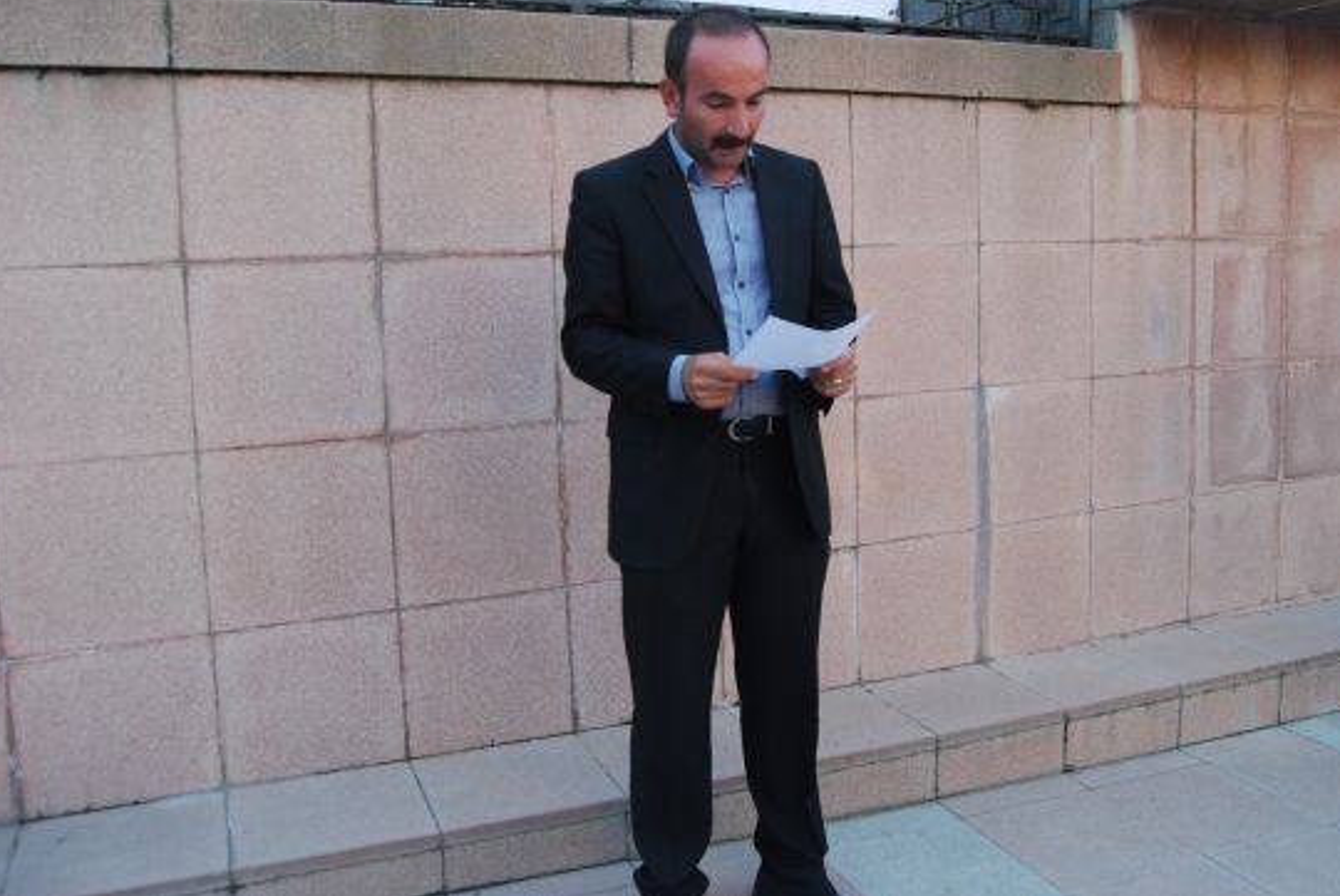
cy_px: 372
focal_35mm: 32
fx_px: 1192
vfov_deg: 41.1
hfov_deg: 58.5
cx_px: 742
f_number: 5
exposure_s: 1/100
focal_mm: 18
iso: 200
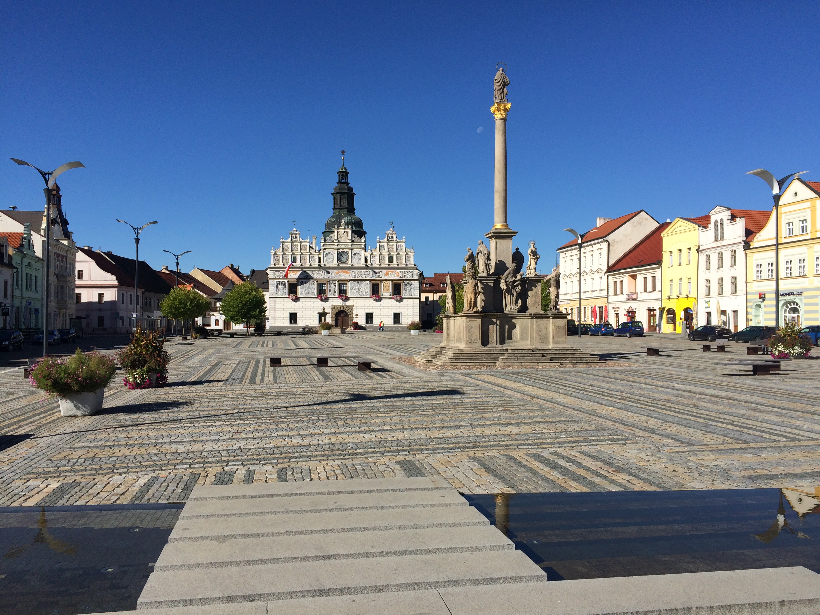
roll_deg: +0.0
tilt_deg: +1.2
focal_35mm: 29
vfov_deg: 48.2
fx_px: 687
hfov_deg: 61.7
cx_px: 410
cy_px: 308
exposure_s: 1/2933
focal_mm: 4.15
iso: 32
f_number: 2.2
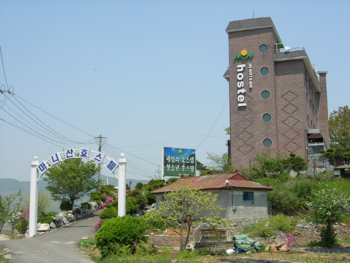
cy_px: 132
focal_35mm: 51
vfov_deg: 28.6
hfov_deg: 37.5
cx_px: 175
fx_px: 516
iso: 64
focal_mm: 10.6
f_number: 5.4
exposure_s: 1/468
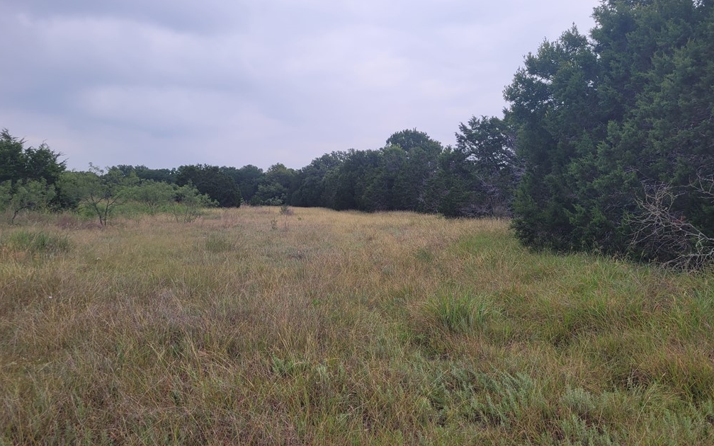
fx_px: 545
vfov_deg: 44.5
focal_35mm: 28
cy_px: 228
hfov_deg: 66.5
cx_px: 354
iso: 40
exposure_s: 1/345
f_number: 1.8
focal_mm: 5.4
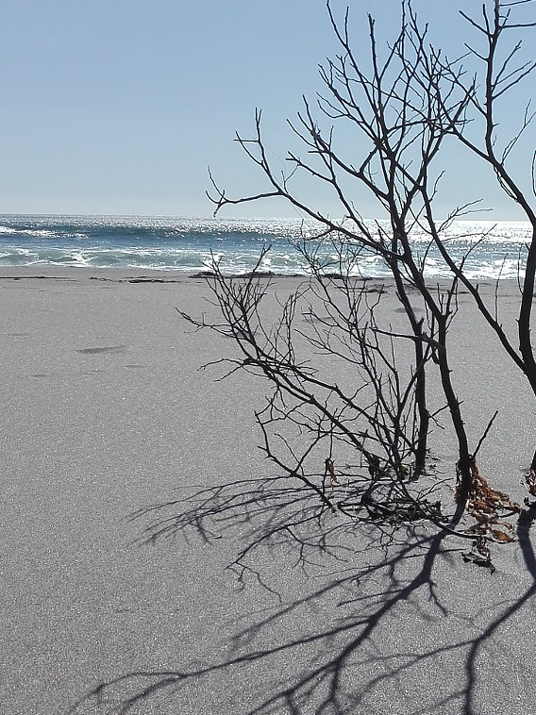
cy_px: 424
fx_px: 1177
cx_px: 528
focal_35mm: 57
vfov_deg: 33.7
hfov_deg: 24.5
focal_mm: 3.79
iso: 100
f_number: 2
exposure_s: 1/3090
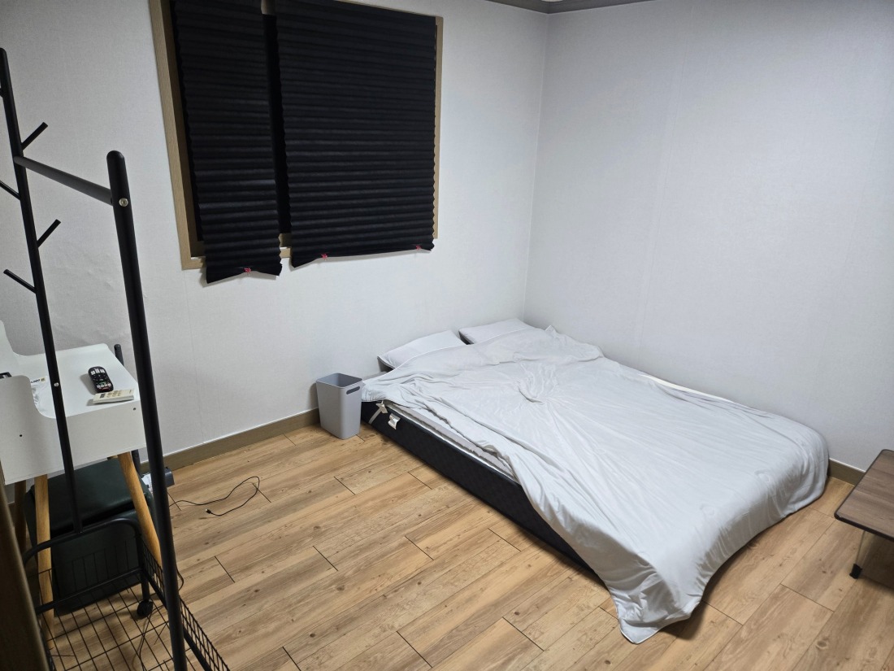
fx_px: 594
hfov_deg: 73.9
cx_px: 447
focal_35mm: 23
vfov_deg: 58.9
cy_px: 336
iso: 200
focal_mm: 5.4
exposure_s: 1/120
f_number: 1.8
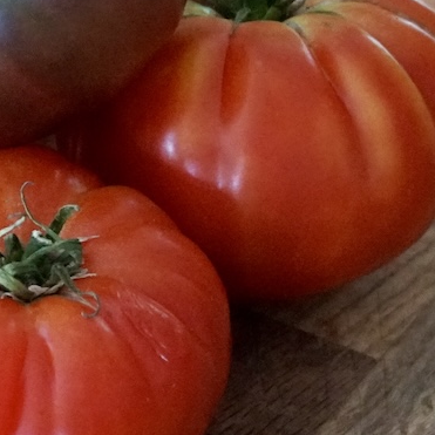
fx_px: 2438
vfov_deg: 10.2
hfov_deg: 10.0
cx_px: -108
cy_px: 138
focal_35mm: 171
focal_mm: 39
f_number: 4.5
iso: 6400
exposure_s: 1/100
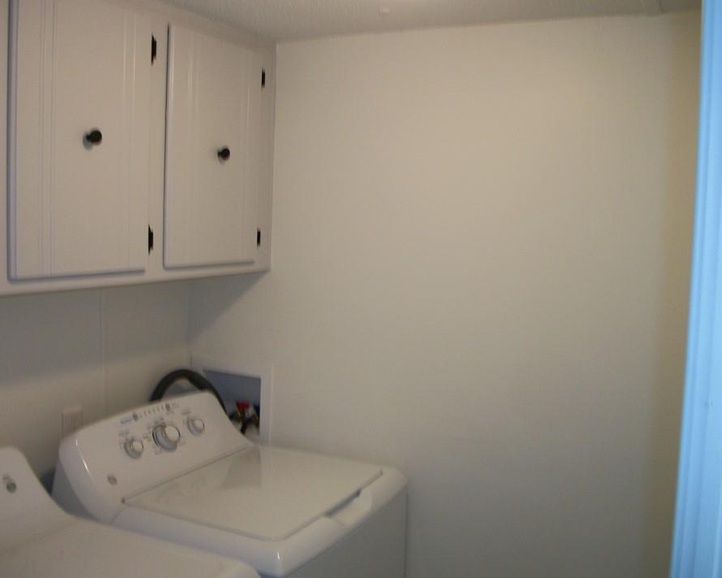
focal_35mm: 36
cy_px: 302
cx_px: 324
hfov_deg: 50.2
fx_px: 770
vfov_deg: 41.2
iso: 80
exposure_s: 1/30
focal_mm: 5.7
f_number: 2.9
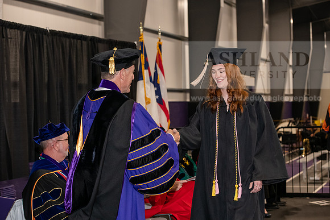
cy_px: 110
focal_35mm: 70
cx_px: 165
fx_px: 642
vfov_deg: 19.5
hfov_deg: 28.8
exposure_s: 1/200
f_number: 5
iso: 2500
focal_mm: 70
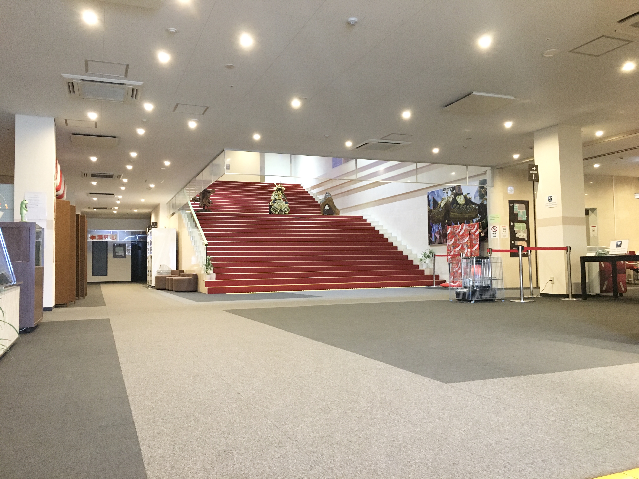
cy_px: 240
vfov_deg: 48.2
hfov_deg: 61.7
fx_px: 535
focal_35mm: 29
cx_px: 320
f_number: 2.2
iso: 200
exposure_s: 1/30
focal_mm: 4.15
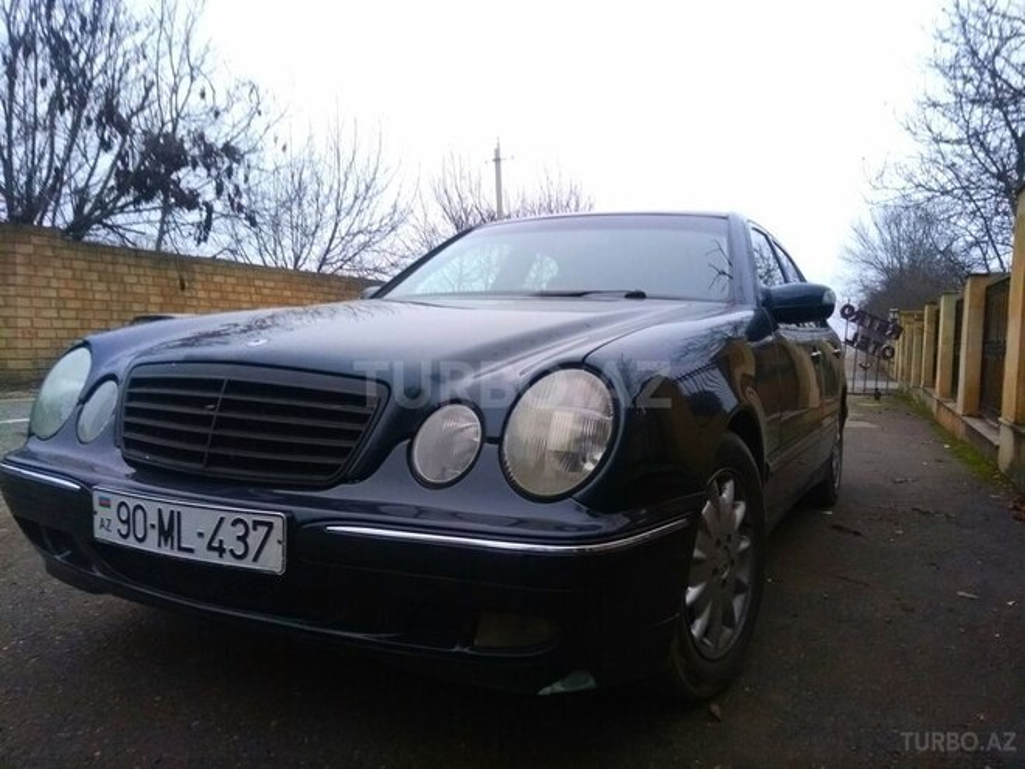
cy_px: 384
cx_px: 512
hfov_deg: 79.0
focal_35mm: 21
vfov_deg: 63.4
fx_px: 622
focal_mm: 3.57
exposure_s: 1/50
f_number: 2
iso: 536
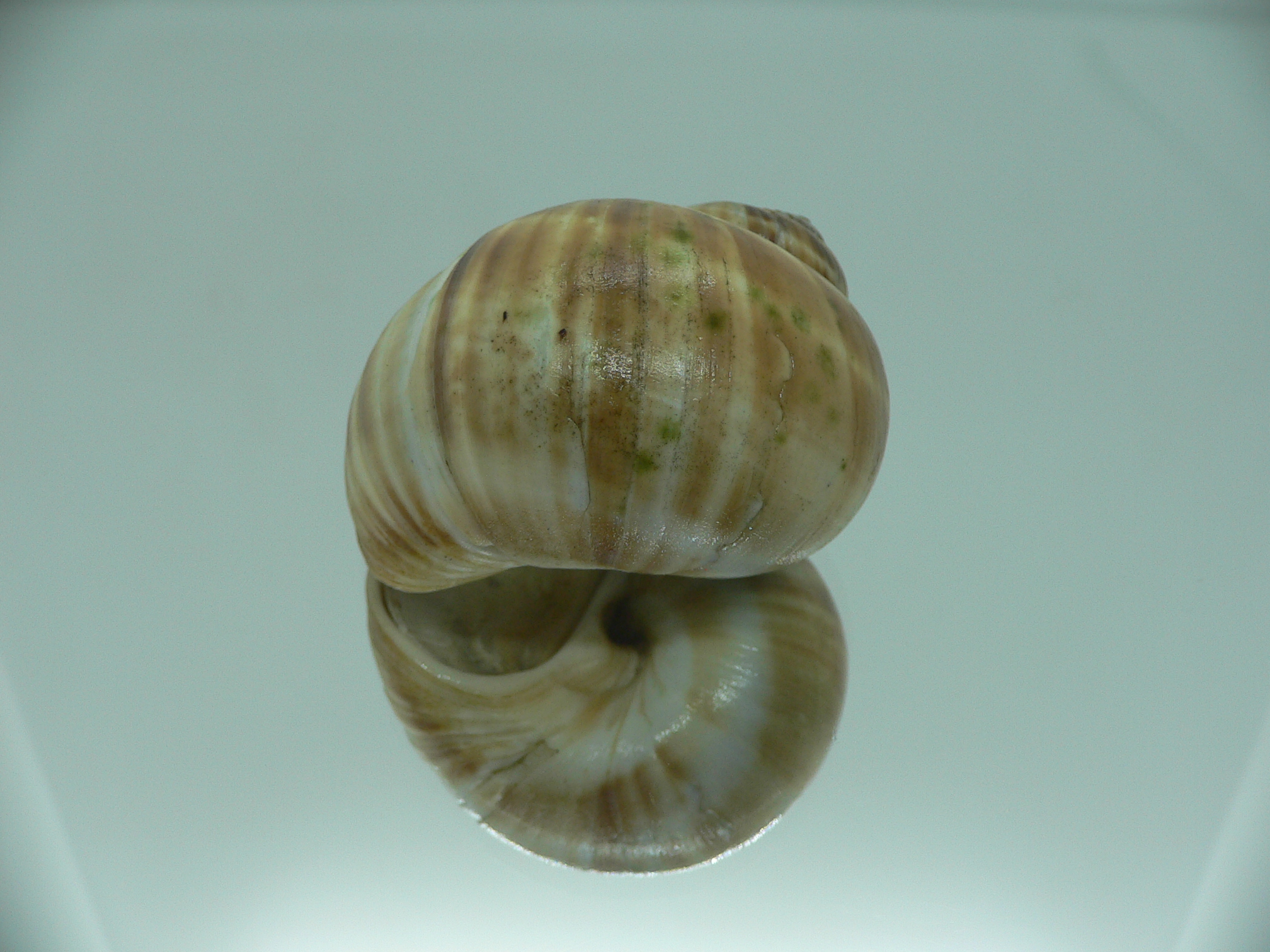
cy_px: 476
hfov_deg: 52.6
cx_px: 635
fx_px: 1284
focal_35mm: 35
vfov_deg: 40.7
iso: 80
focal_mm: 4.6
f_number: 2.8
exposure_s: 1/60
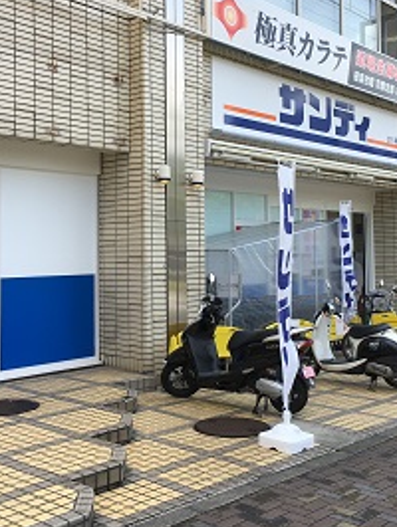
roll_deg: -0.1
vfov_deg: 42.8
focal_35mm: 44
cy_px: 220
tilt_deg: +2.7
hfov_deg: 32.9
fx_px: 672
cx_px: 199
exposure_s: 1/565
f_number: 2.2
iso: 25
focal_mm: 4.15
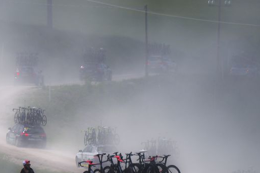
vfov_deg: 1.6
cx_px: 18
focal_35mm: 886
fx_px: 6396
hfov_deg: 2.3
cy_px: 80
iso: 200
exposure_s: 1/2500
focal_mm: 380
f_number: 5.6
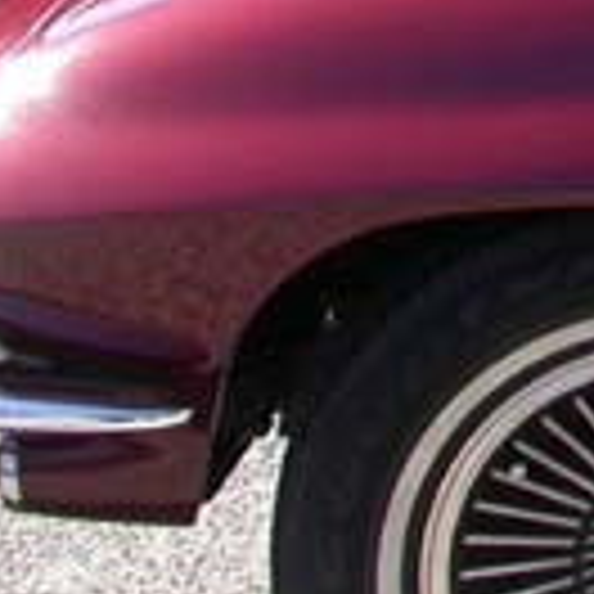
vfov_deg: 8.1
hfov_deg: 7.8
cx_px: 1539
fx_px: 3941
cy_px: -670
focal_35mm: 203
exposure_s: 1/176
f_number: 5.3
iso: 100
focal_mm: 7.85
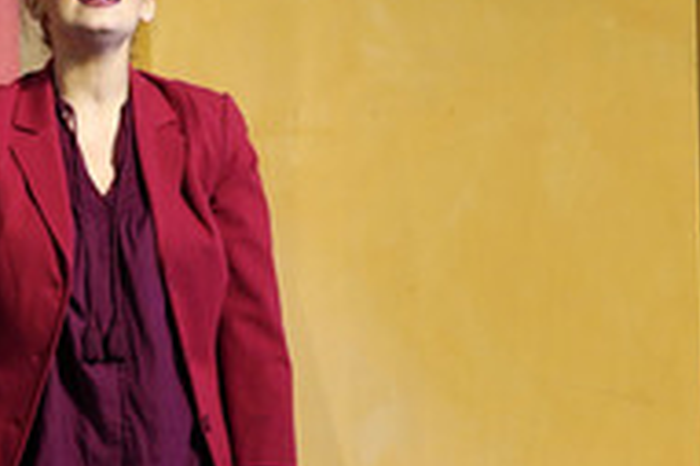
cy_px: 290
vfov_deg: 2.9
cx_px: 79
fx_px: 9189
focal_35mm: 473
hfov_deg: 4.4
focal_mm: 200
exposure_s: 1/320
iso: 1600
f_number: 4.5
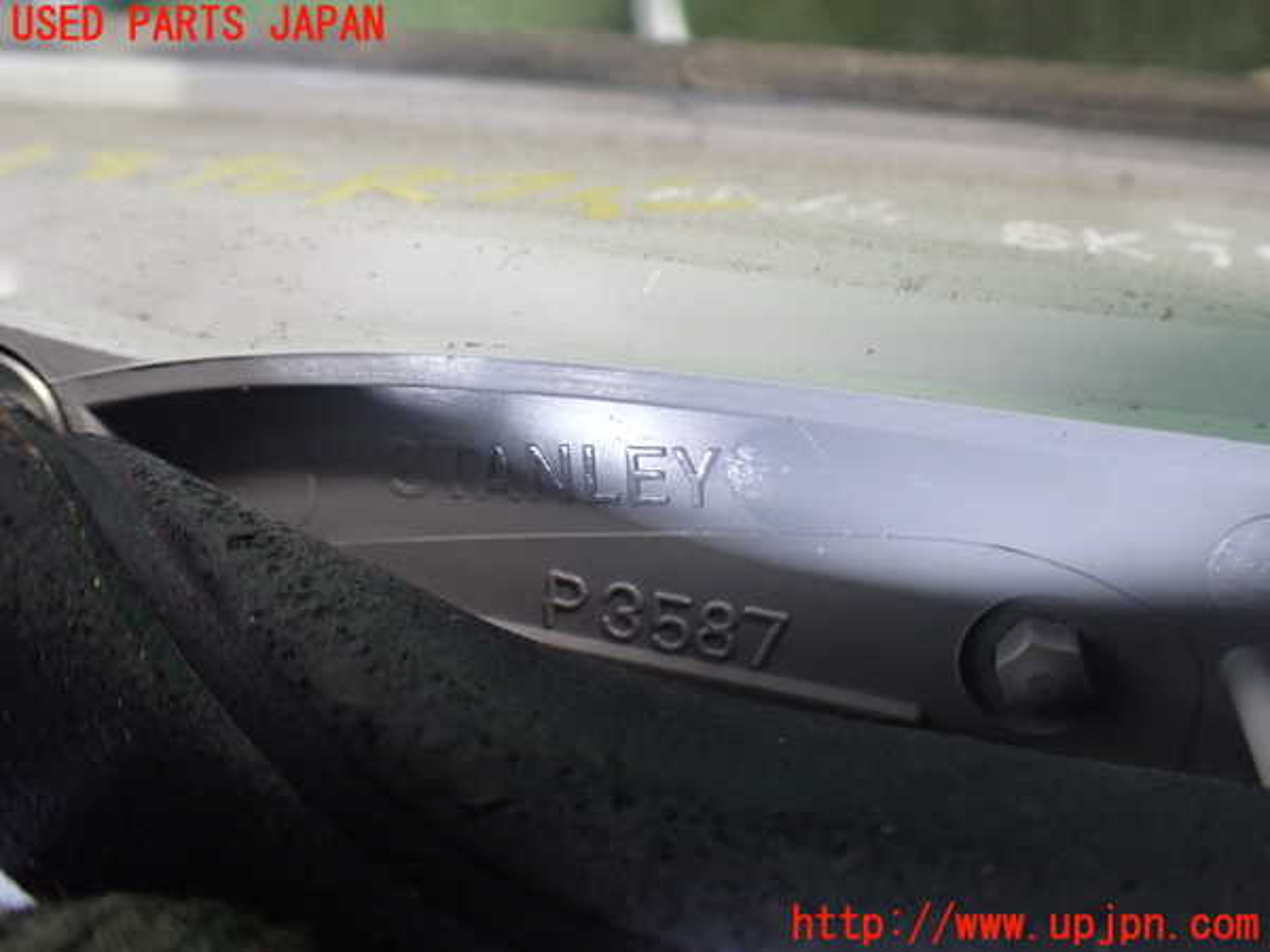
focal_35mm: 30
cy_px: 476
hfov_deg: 60.0
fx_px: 1101
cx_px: 635
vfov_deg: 46.8
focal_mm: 5.4
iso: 800
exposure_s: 1/50
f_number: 2.3
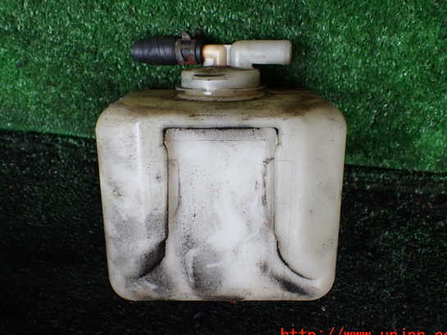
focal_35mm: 33
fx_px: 426
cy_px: 162
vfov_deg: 43.0
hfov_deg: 55.3
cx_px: 220
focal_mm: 5.4
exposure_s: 1/125
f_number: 2.3
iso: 160
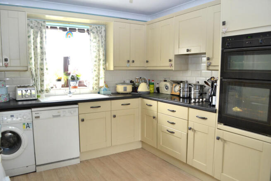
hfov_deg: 67.4
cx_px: 136
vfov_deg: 48.0
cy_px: 90
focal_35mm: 27
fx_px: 203
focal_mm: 18
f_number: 3.5
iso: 500
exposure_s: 1/60
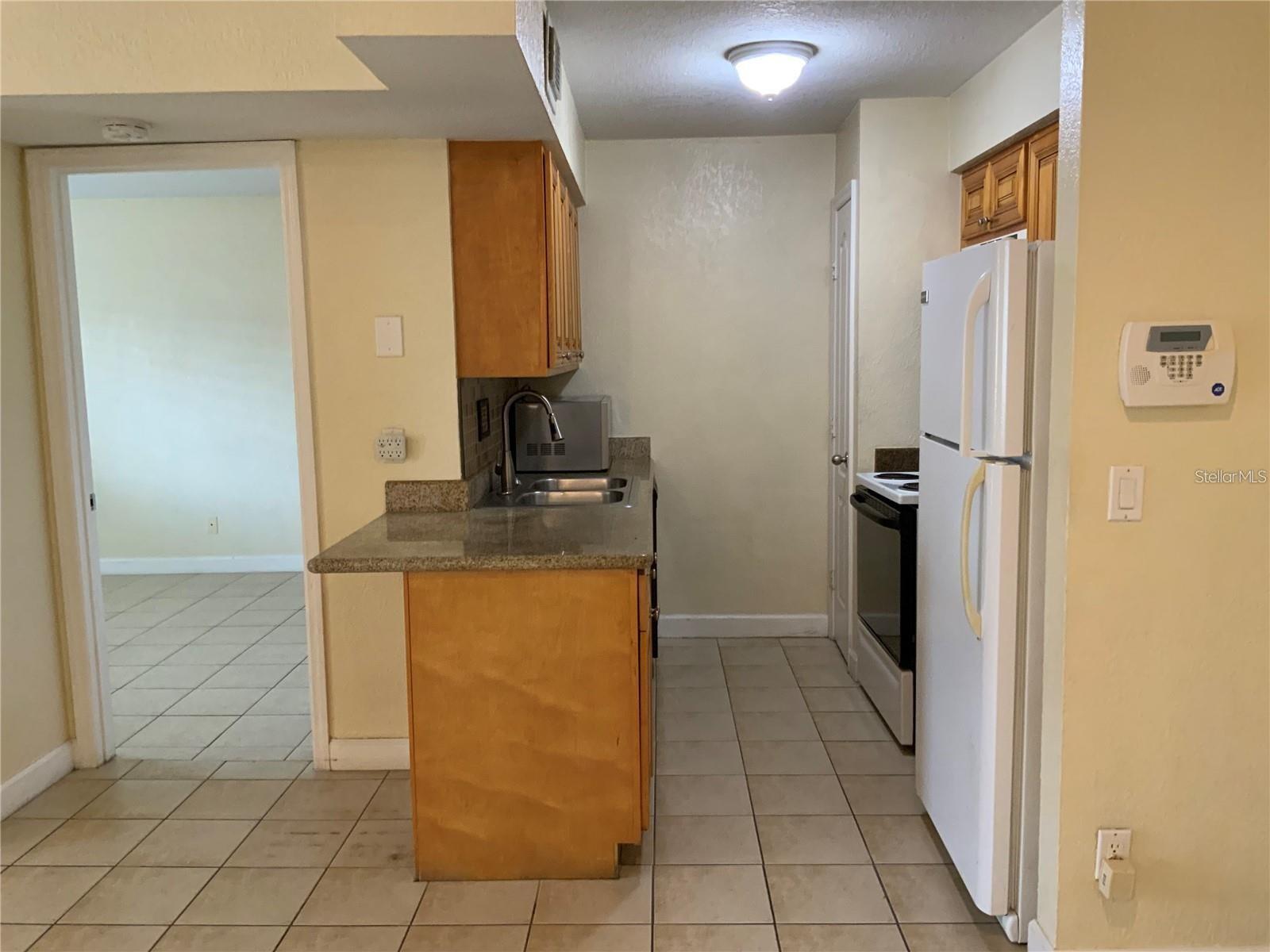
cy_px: 476
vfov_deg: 48.2
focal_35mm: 29
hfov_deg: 61.7
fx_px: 1064
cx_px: 635
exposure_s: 1/60
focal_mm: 3
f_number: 1.8
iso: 200
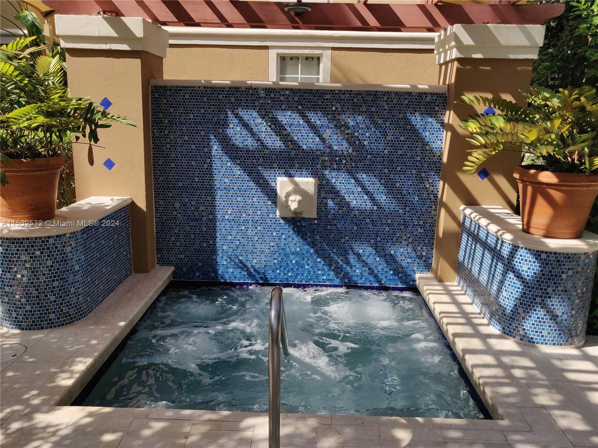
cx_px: 299
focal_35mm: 25
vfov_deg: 54.9
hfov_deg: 69.4
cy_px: 224
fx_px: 432
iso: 100
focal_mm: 4.25
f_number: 1.7
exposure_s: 1/1502
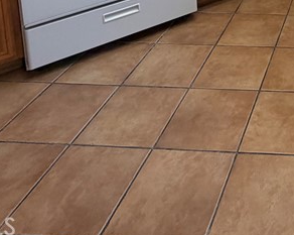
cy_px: -146
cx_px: 348
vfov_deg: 23.1
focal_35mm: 48
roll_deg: -0.1
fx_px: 417
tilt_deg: -7.9
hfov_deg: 32.4
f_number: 2.2
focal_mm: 2.22
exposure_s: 1/120
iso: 100
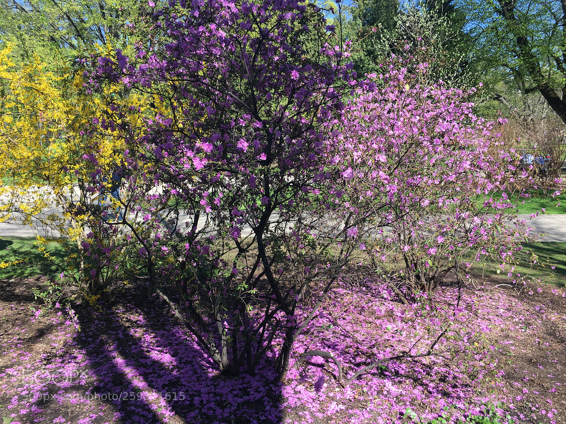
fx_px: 474
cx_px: 283
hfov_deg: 61.7
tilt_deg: -8.5
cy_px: 212
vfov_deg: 48.2
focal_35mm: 29
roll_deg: +1.3
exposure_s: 1/569
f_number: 2.2
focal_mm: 4.15
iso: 25
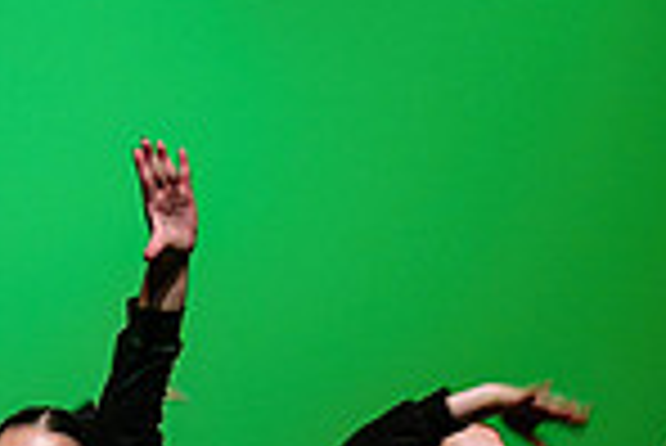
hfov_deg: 9.6
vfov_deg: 6.5
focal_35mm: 207
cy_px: 867
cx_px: -380
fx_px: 3833
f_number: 2.8
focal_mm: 46
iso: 1600
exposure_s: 1/270
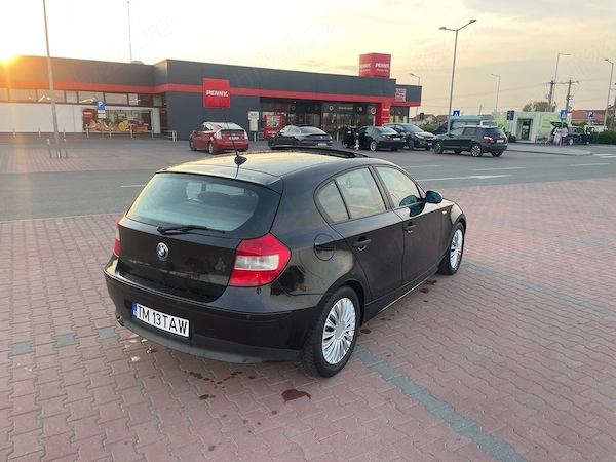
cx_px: 308
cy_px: 231
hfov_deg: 67.3
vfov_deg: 53.1
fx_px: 463
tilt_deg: -10.6
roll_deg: -1.0
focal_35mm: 26
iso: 32
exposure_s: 1/148
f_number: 1.6
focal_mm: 4.2
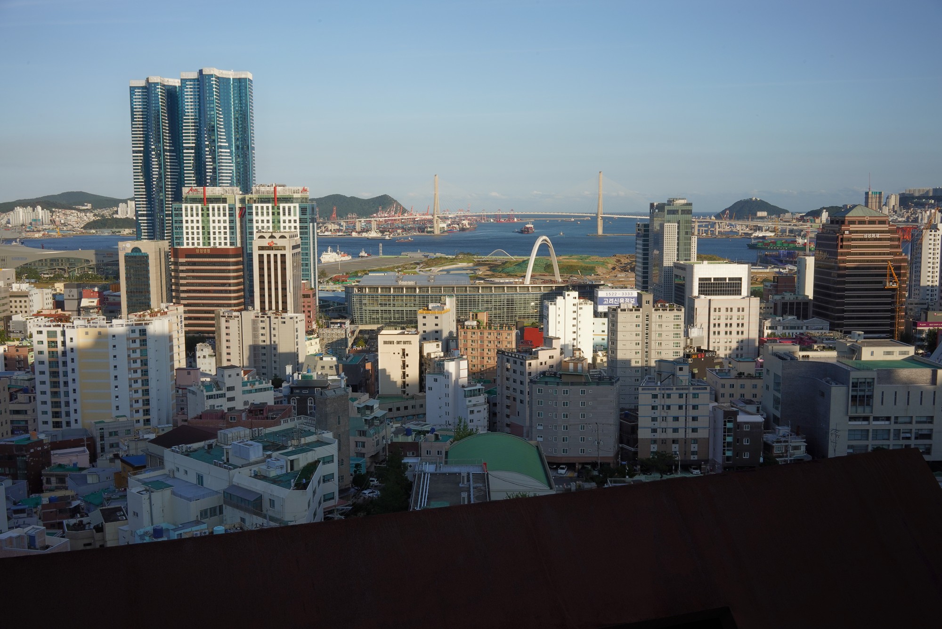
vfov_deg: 37.9
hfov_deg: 54.4
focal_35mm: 35
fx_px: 916
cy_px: 314
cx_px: 471
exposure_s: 1/125
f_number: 20
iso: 400
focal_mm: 35
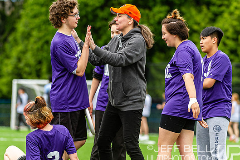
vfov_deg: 4.3
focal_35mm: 320
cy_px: 84
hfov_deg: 6.4
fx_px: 2132
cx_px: 124
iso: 400
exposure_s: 1/1000
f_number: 4
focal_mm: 200
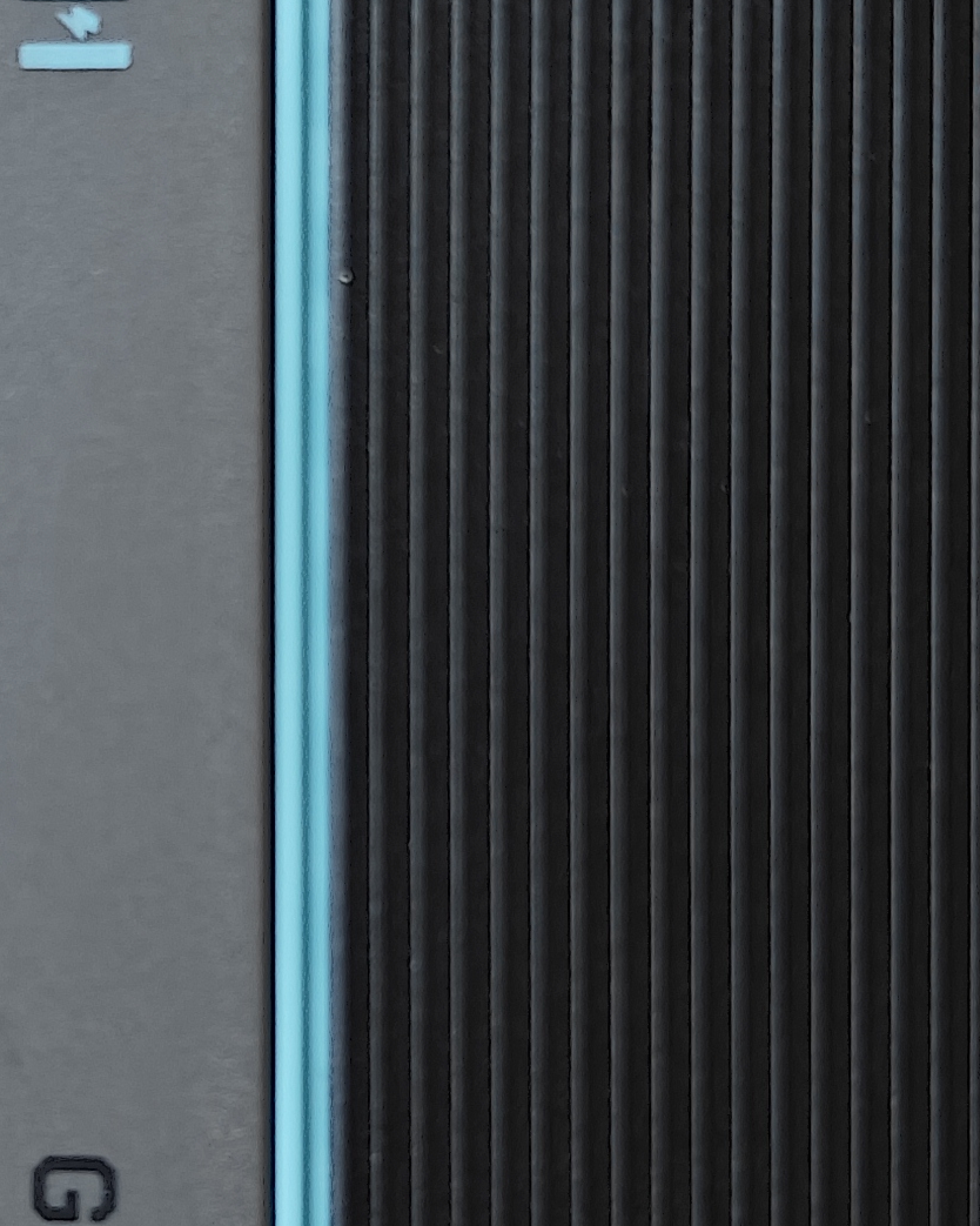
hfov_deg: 16.6
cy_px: 604
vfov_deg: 20.8
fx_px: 3336
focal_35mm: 92
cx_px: 247
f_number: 1.8
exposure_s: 1/50
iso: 64
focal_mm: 5.59
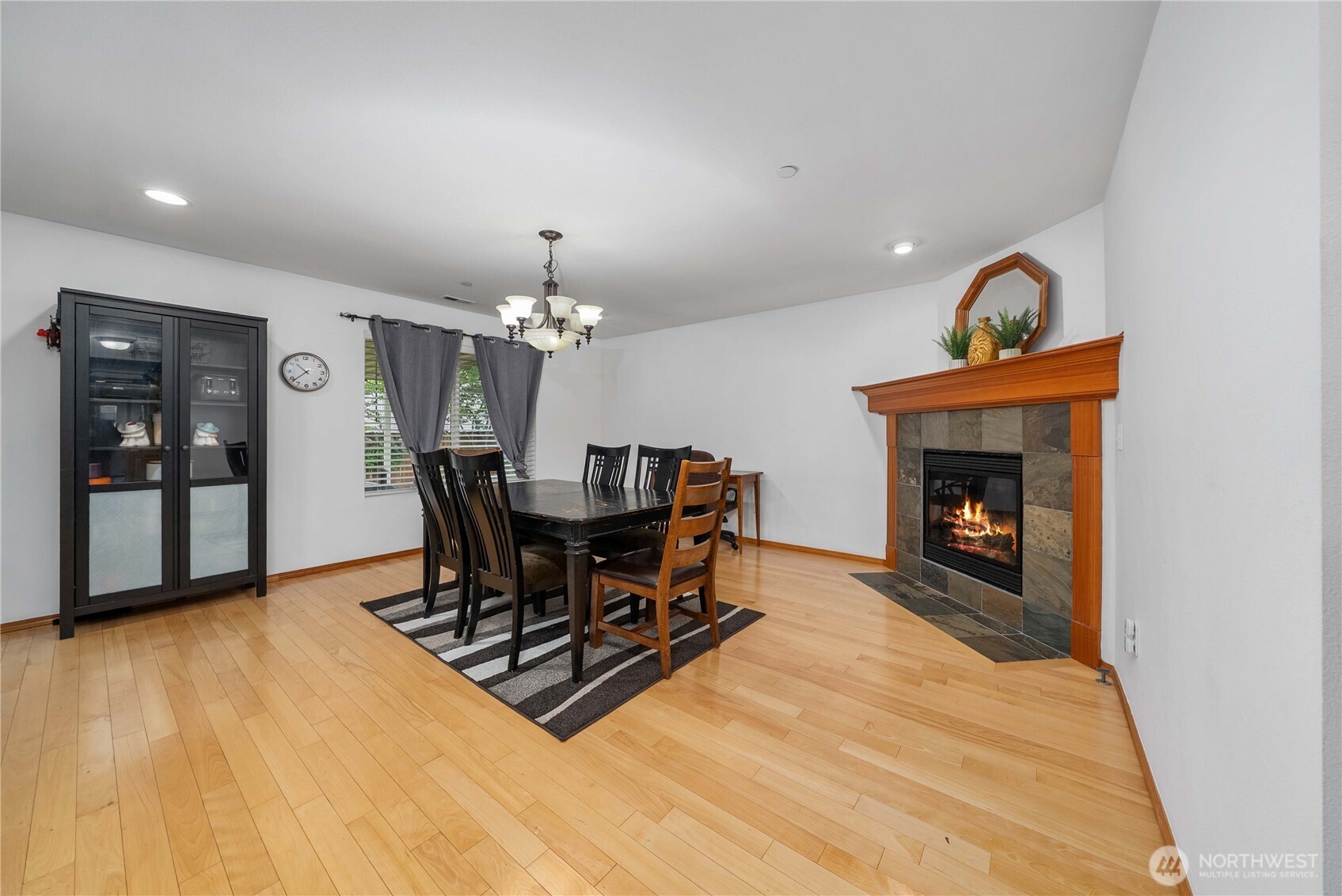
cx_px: 671
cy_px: 448
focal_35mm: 12
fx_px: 448
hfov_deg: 112.6
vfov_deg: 90.1
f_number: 7.1
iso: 1000
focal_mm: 12
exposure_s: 1/8
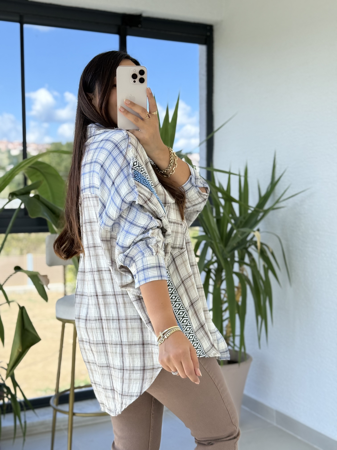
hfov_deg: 30.3
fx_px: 623
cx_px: 168
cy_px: 225
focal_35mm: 48
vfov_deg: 39.7
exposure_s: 1/917
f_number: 1.78
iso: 80
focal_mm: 6.76
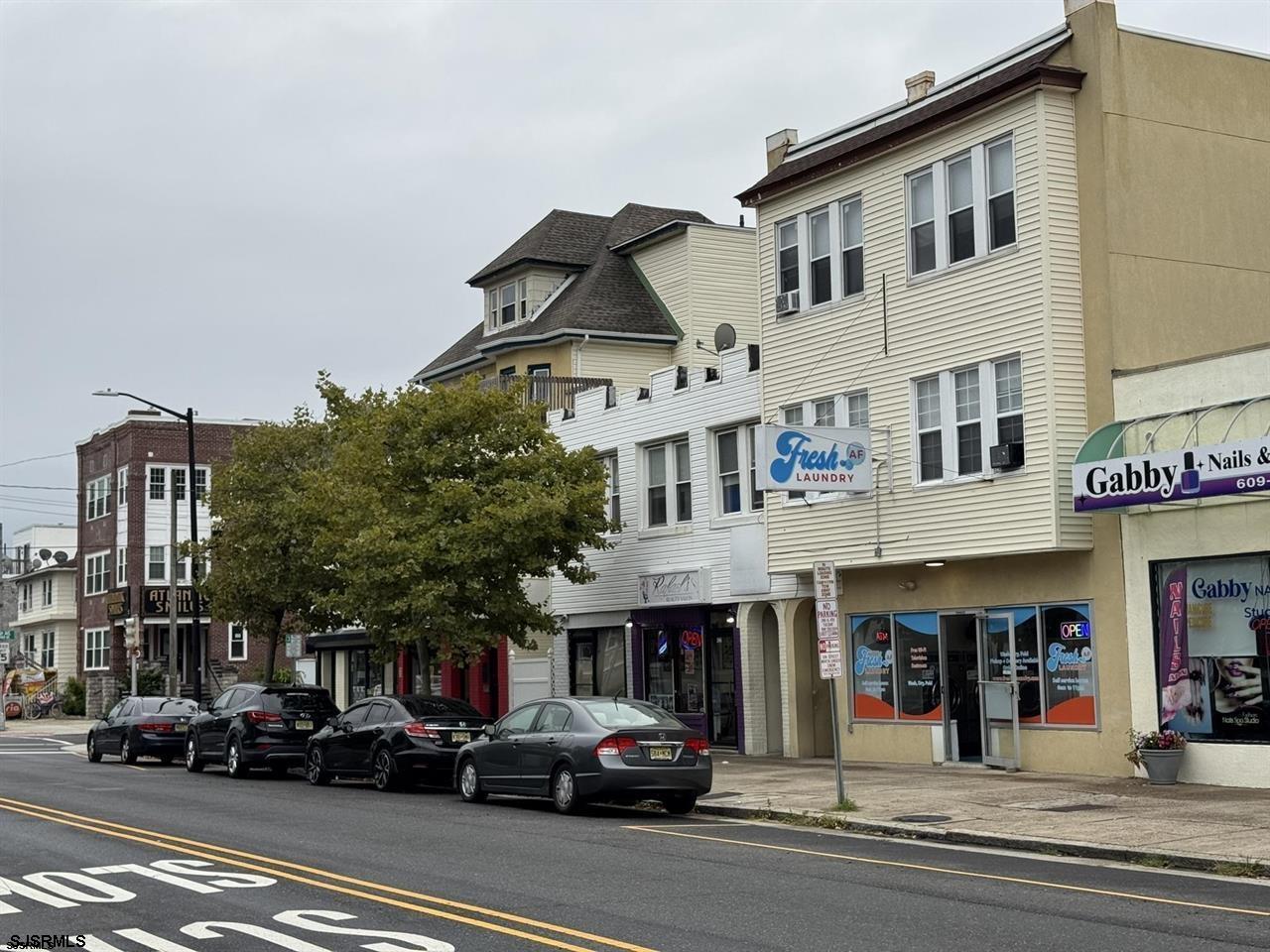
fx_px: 1761
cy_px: 476
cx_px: 635
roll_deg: +0.5
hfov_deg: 39.7
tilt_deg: +4.9
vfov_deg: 30.3
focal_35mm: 48
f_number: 1.78
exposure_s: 1/3425
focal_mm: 6.76
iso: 64
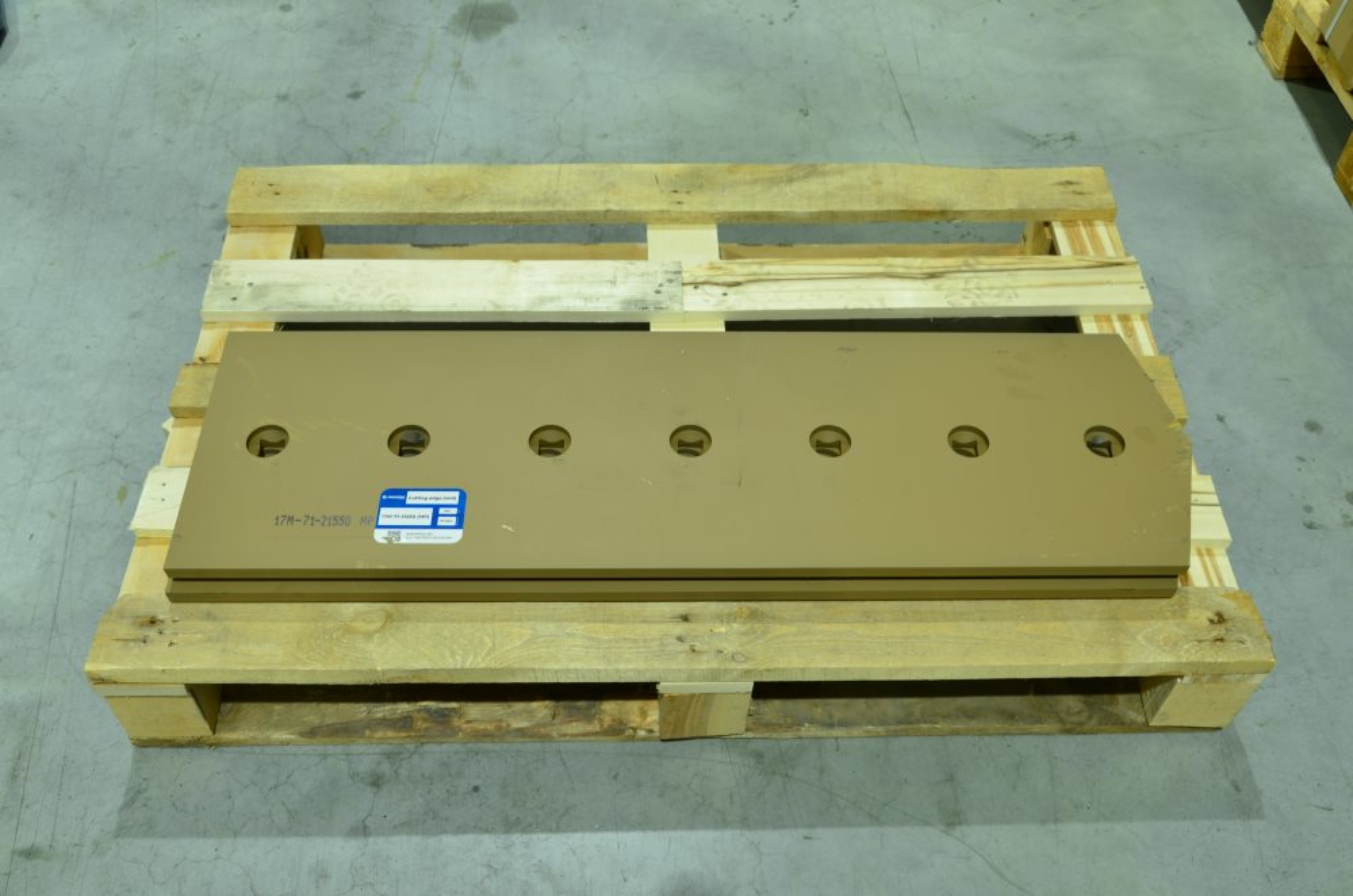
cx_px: 676
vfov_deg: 36.7
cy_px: 448
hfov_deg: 53.2
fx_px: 1350
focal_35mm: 36
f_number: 8
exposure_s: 1
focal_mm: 24
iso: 100
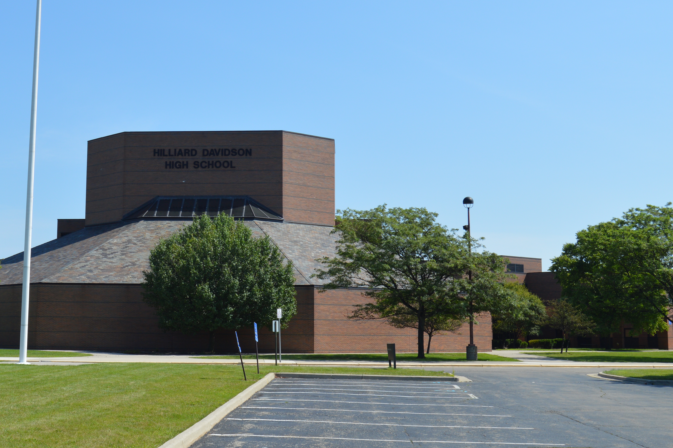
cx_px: 230
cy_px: 161
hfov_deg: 35.4
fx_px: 1046
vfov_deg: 24.1
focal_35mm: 56
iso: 100
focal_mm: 24
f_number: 9
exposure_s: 1/320
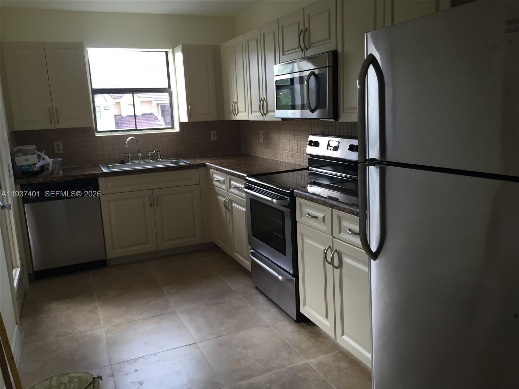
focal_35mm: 29
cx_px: 260
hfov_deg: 61.7
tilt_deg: -11.1
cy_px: 194
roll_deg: +3.2
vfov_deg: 48.2
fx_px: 435
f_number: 2.2
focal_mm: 4.15
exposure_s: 1/40
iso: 32
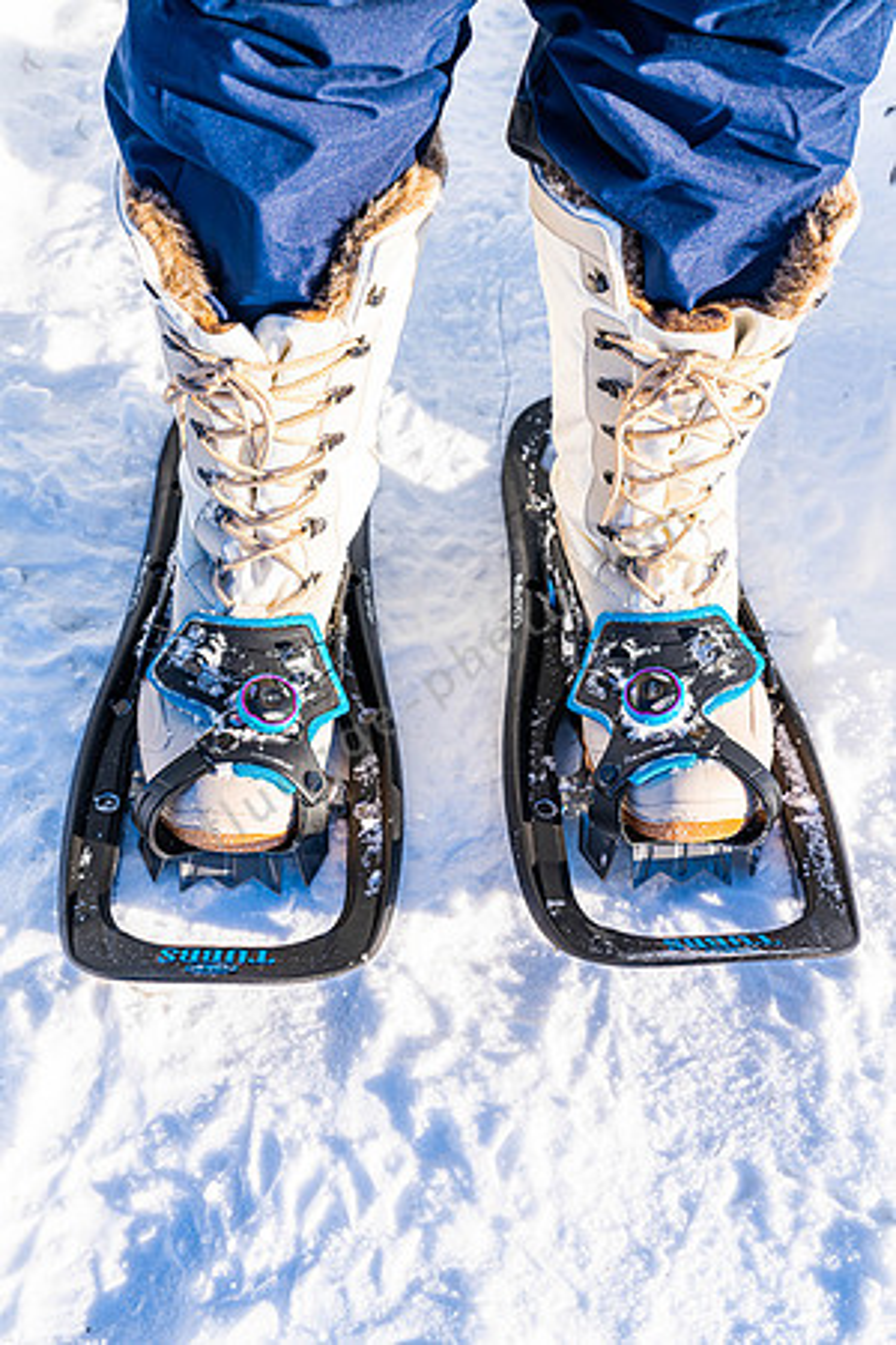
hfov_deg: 28.1
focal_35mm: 48
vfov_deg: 41.1
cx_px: 448
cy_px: 672
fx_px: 1792
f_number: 5.6
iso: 64
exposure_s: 1/160
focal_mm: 48
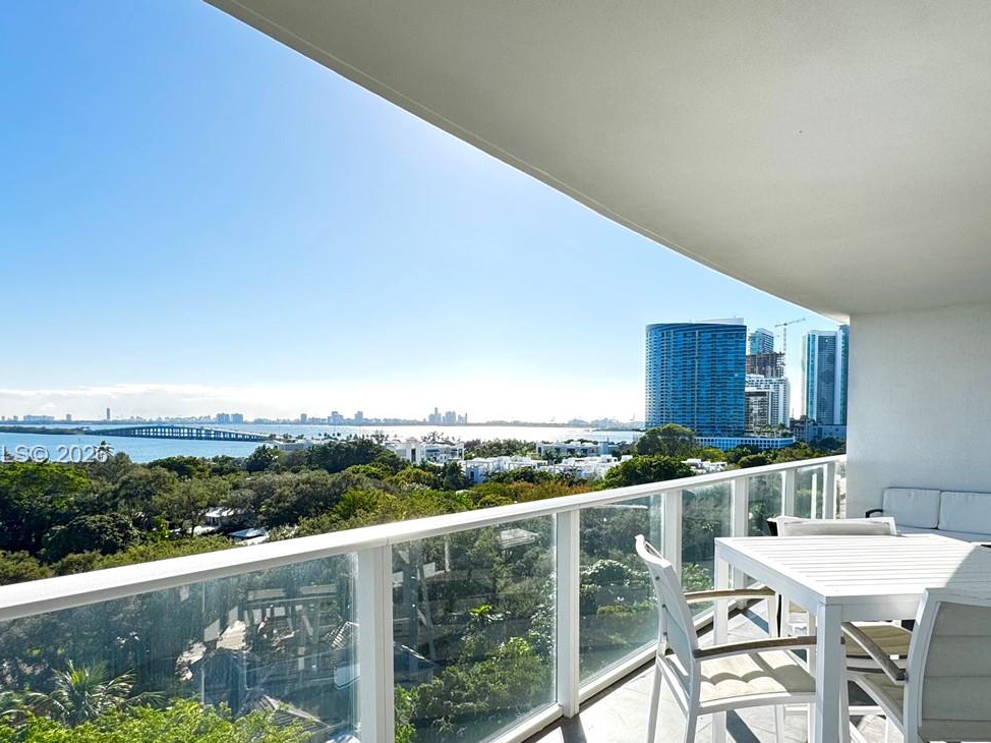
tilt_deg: -2.4
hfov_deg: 73.0
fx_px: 658
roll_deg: -0.2
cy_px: 456
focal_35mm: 23
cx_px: 605
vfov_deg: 58.3
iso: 40
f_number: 2.2
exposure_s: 1/591
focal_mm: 2.22
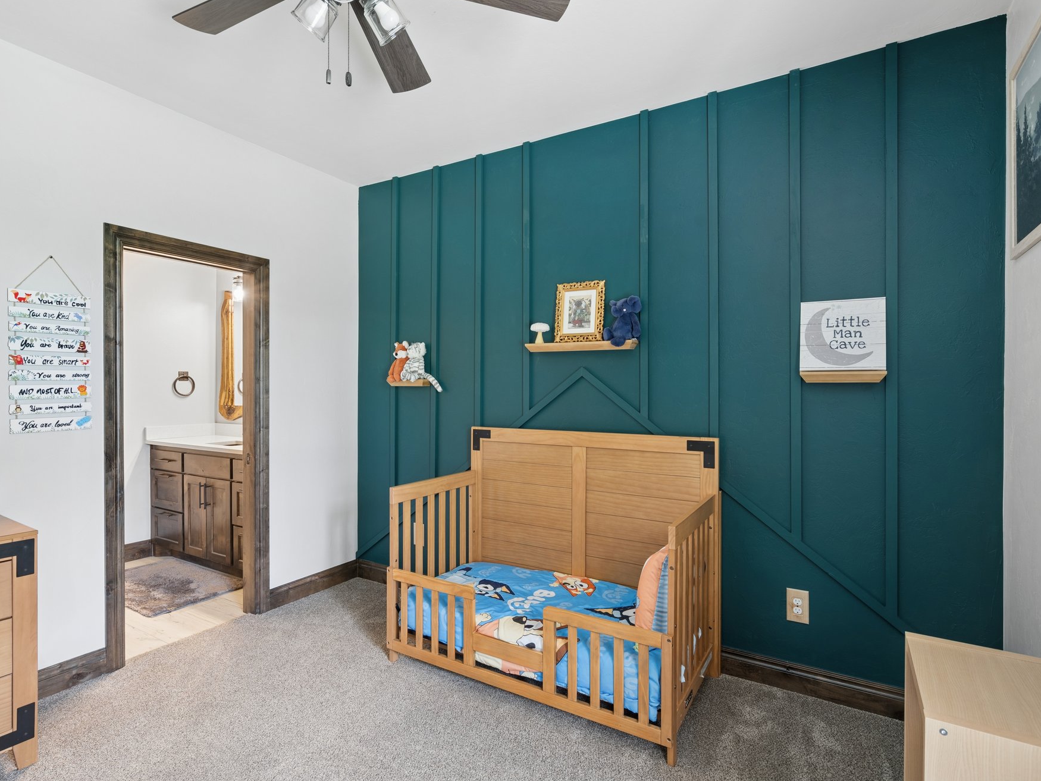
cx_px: 500
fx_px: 541
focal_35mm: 18
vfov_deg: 71.6
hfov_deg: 87.7
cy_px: 393
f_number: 8
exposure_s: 1/1.25
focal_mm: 16
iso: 200
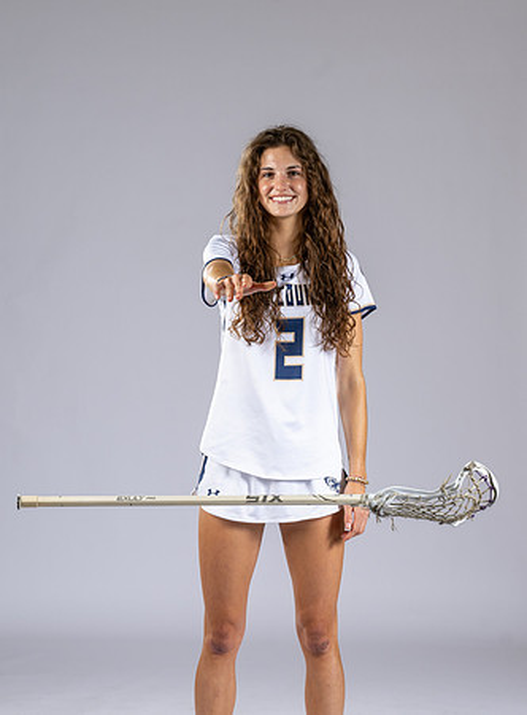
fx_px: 2182
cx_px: 290
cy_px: 340
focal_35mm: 106
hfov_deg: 13.8
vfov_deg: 18.6
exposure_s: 1/200
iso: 250
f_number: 6.3
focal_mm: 70
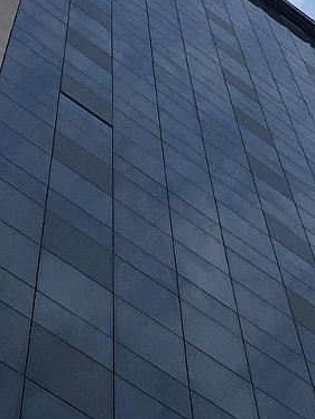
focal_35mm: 124
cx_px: 106
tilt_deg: +62.0
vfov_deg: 15.4
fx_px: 1503
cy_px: 478
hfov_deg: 12.0
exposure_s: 1/1148
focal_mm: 4.15
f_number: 2.2
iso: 25
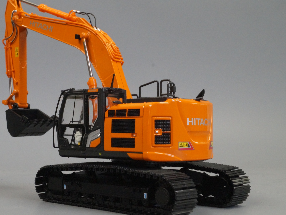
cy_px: 109
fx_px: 454
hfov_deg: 34.7
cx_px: 107
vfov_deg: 26.6
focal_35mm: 55
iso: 3200
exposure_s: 1/25
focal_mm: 30
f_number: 18
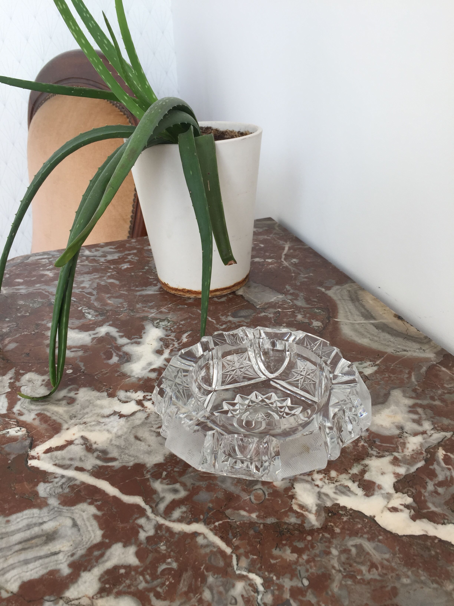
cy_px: 303
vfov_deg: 61.7
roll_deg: +3.7
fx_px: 507
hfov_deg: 48.2
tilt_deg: -26.5
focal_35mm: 29
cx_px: 227
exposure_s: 1/128
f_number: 2.2
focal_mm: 4.15
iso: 32
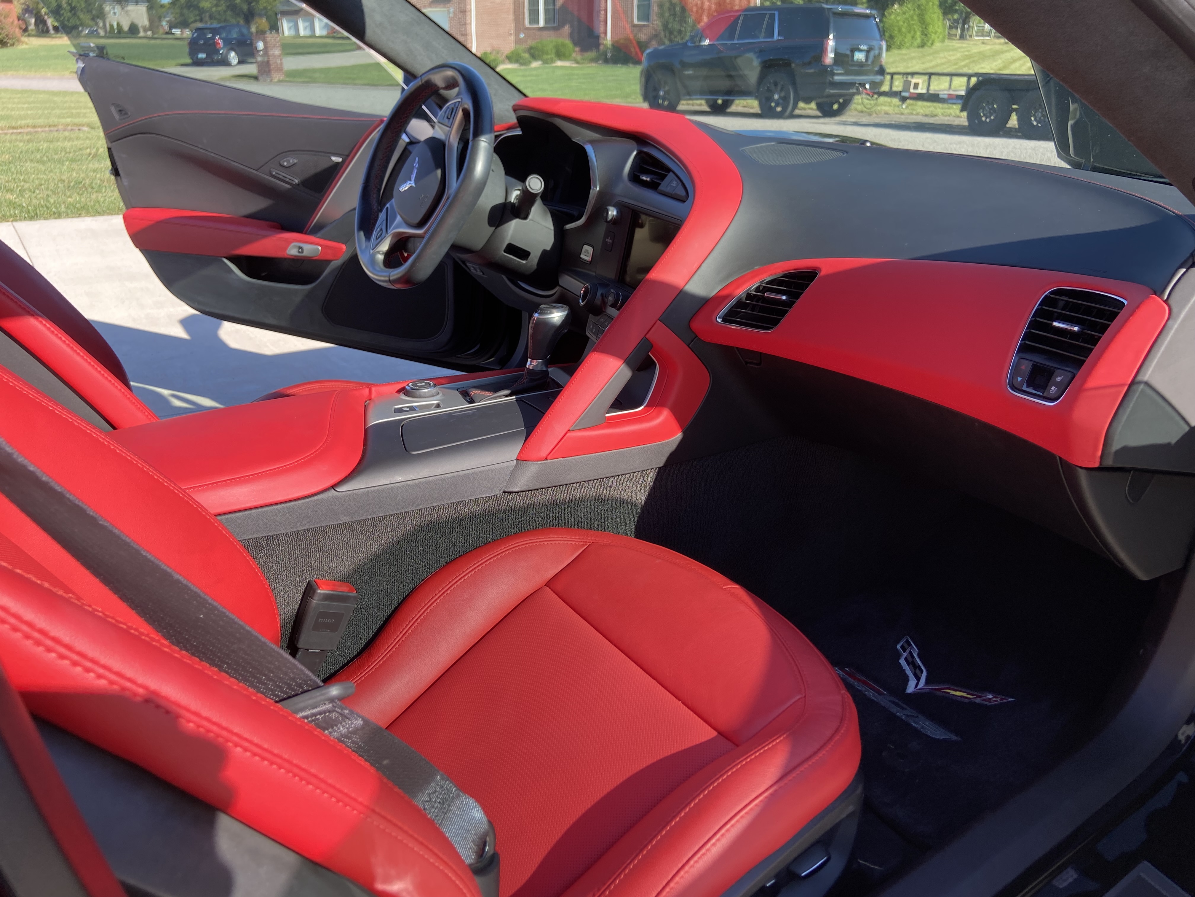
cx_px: 598
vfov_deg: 53.1
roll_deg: +1.2
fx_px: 898
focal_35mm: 26
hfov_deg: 67.3
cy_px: 448
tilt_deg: -24.3
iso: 32
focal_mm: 4.25
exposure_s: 1/446
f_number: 1.8
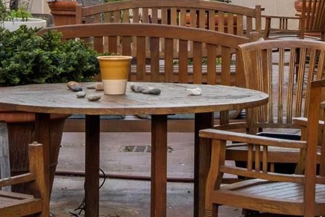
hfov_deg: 11.0
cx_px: 175
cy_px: -107
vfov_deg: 7.2
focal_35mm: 187
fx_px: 1688
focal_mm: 23
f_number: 8
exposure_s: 1/8
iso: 125
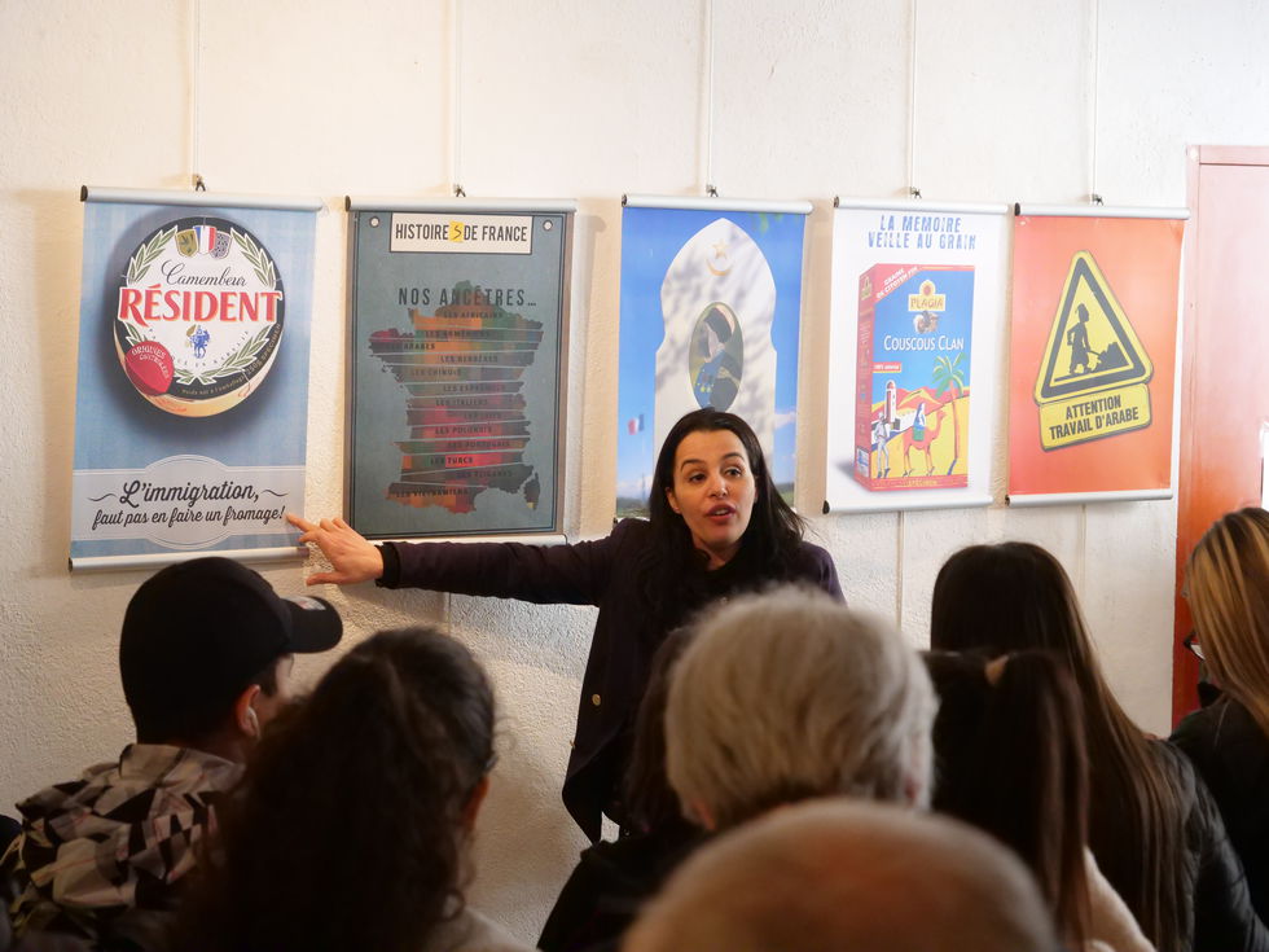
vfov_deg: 17.6
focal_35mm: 84
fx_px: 3079
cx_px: 634
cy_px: 476
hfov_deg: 23.3
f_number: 3.9
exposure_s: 1/100
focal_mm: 42
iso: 3200
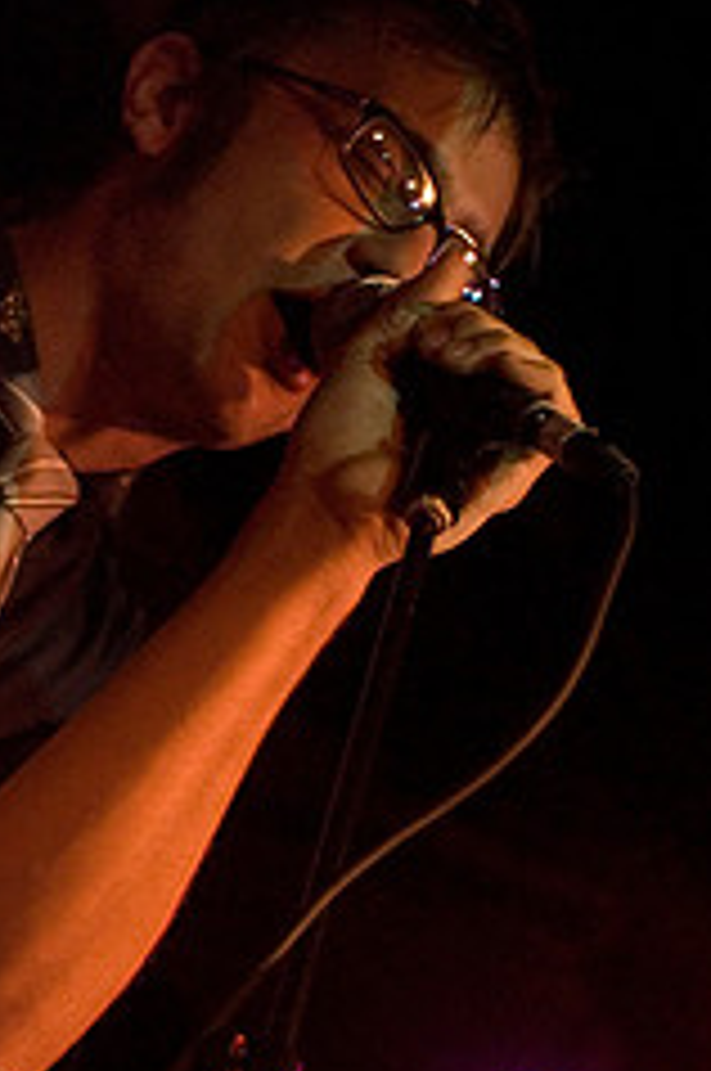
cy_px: 886
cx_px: 155
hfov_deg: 10.0
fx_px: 4040
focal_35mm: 136
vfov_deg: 15.0
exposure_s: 1/80
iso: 1600
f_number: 2.8
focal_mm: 48
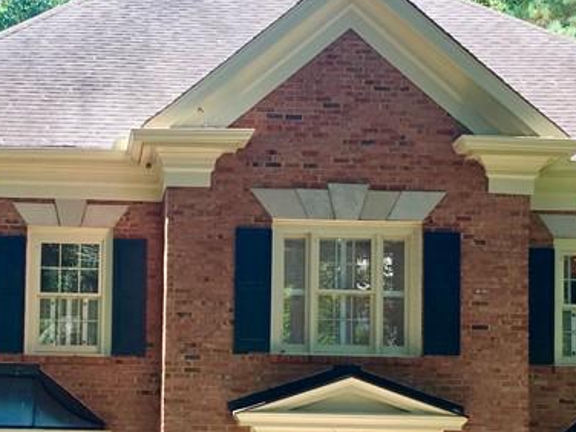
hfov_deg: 24.4
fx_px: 1315
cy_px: 362
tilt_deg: +3.9
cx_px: 130
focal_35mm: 79
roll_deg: -1.0
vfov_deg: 18.4
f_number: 2.2
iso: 25
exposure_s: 1/173
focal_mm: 4.15
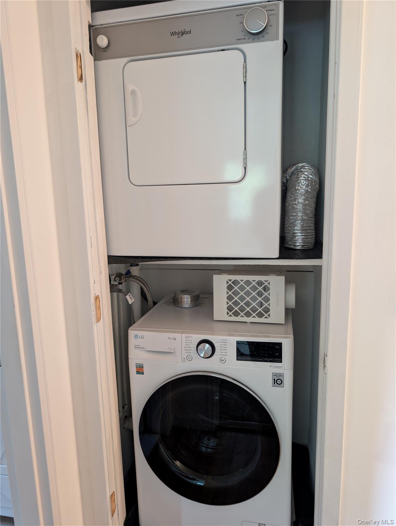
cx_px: 198
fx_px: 365
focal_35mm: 24
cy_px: 263
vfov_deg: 71.5
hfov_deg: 56.9
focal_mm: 6.9
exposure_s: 1/15
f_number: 1.68
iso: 154
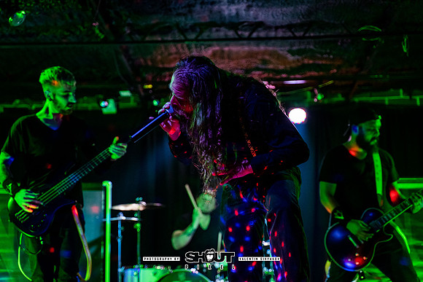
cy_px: 141
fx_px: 787
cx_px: 212
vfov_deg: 20.3
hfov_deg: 30.1
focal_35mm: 67
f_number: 2.8
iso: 2500
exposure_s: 1/200
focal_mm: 67
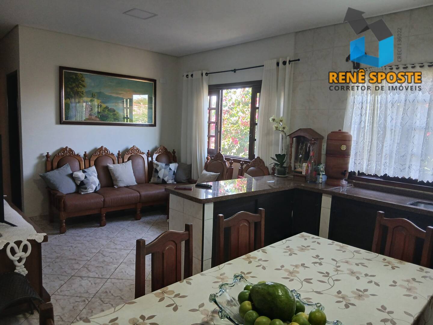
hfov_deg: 67.3
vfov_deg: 53.1
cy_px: 162
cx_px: 216
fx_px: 325
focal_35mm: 26
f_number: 1.8
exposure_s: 1/60
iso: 200
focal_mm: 3.98
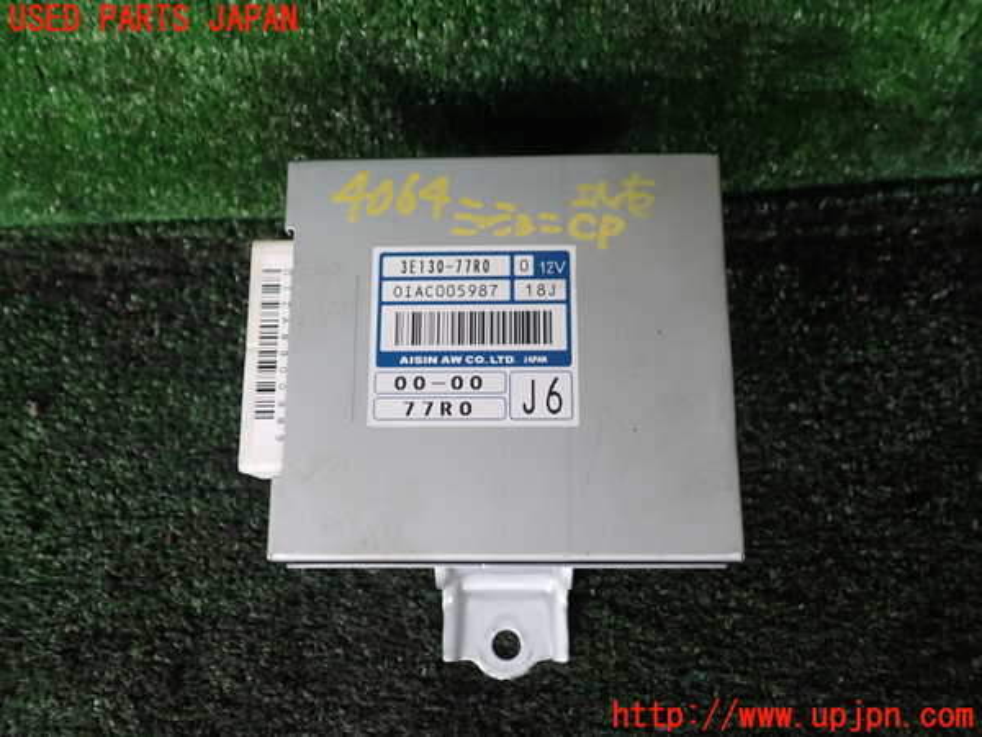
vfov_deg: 46.8
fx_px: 851
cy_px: 368
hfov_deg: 60.0
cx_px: 491
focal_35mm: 30
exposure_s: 1/30
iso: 200
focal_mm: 5.4
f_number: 2.3
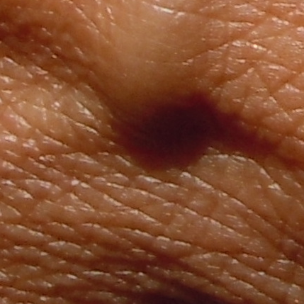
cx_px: 733
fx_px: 3974
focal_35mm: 400
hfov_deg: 4.3
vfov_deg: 4.3
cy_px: -484
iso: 100
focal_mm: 8.1
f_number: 4.6
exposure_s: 1/400
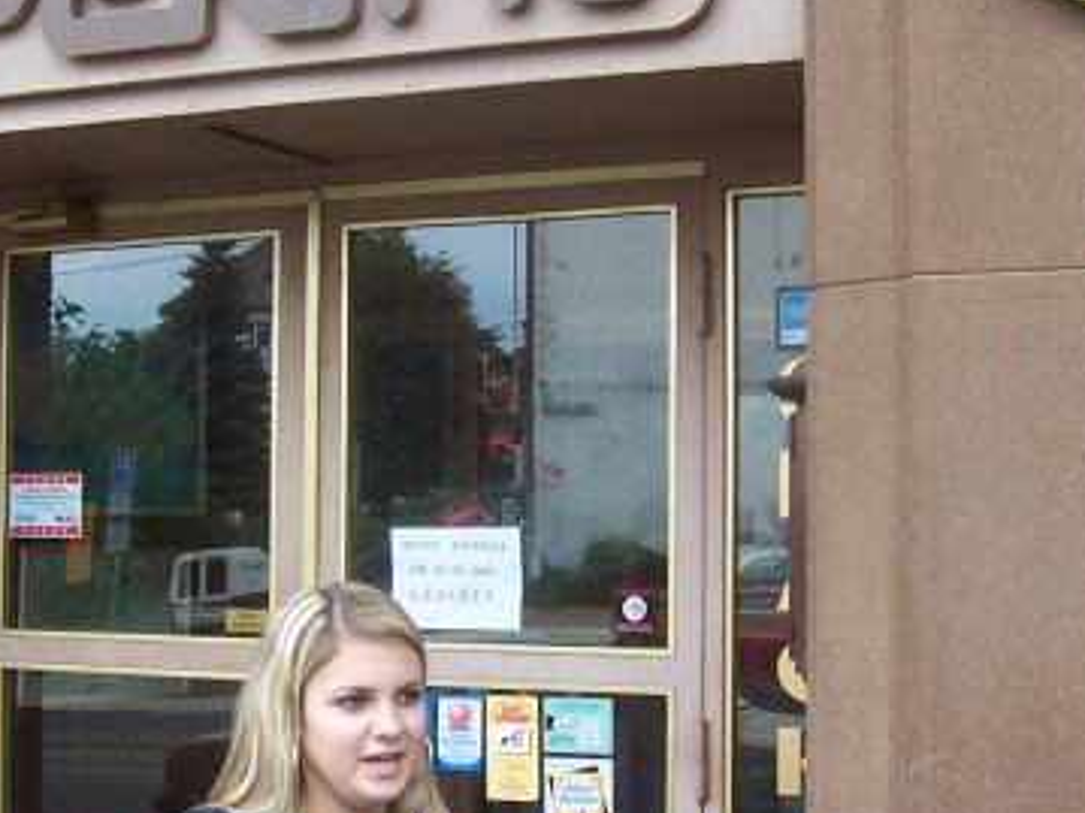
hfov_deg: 29.4
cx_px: 502
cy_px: 468
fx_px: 2068
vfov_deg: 22.2
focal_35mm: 66
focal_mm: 5.6
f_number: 2.8
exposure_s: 1/180
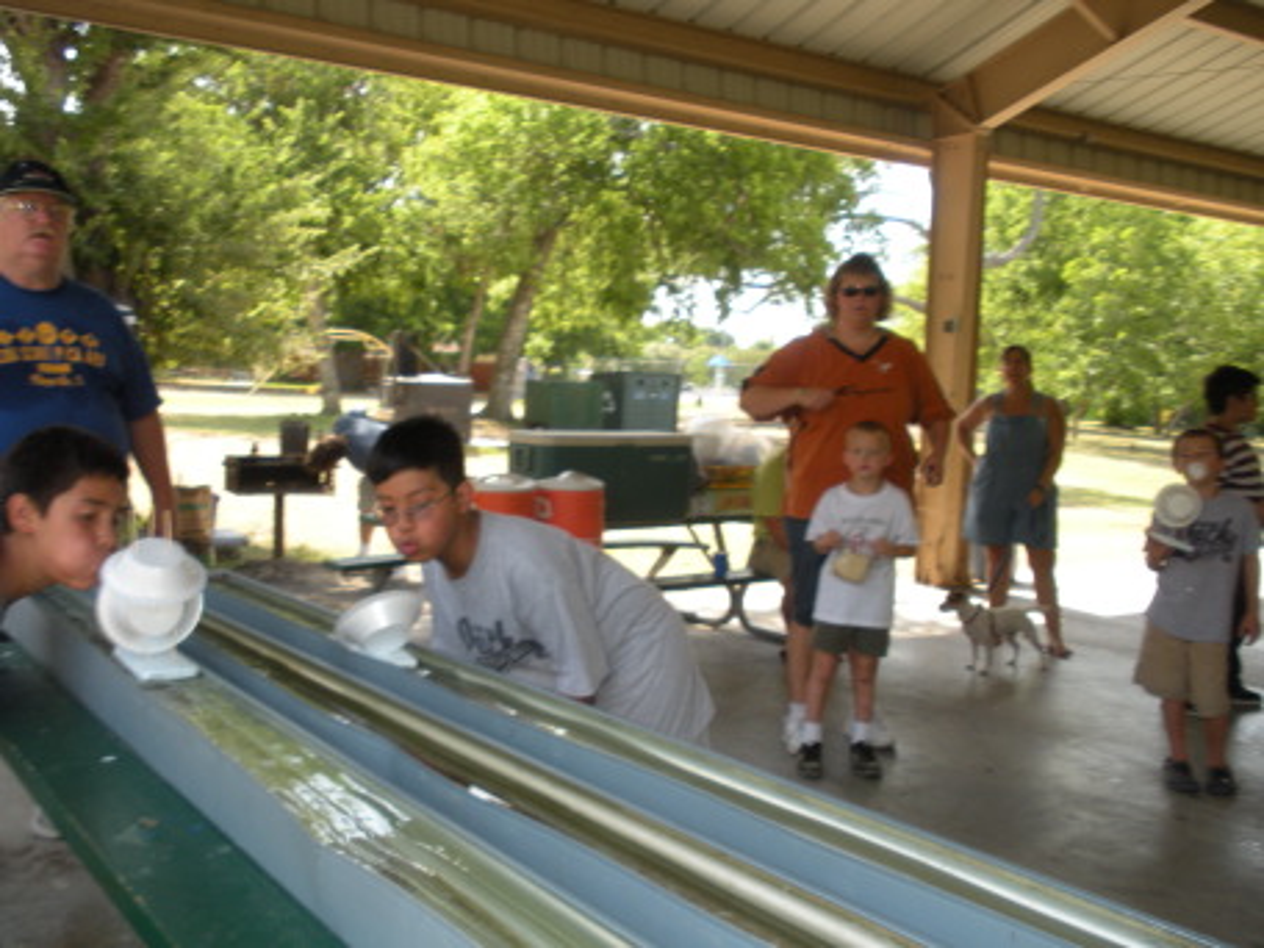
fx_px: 1315
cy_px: 474
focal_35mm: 36
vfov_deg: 39.7
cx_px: 632
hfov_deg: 51.4
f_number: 3.5
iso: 88
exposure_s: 1/171
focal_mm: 6.3
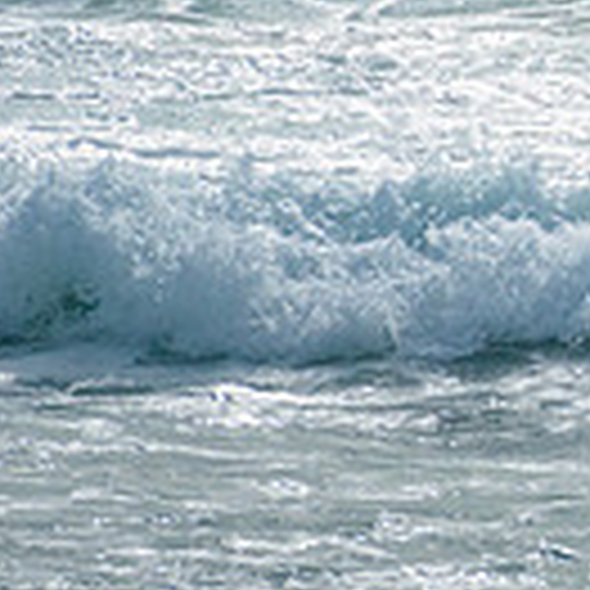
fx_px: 35674
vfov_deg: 0.9
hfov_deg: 0.9
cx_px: 1561
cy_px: -154
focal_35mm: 1850
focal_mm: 400
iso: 500
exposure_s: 1/1600
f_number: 18
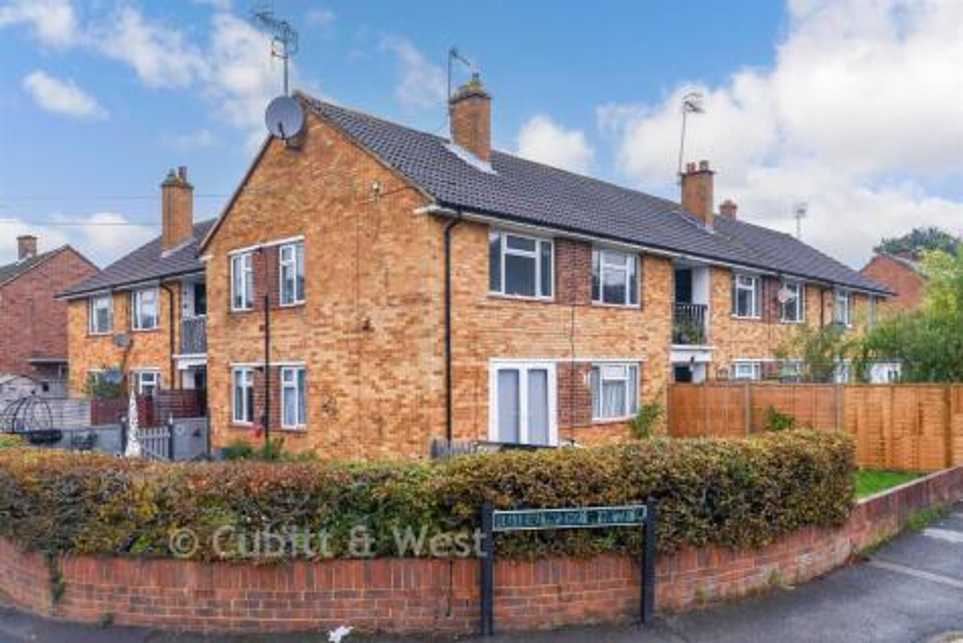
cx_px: 482
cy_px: 322
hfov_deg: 61.9
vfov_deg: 43.6
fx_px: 803
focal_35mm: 30
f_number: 8
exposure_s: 1/160
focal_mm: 20
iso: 400
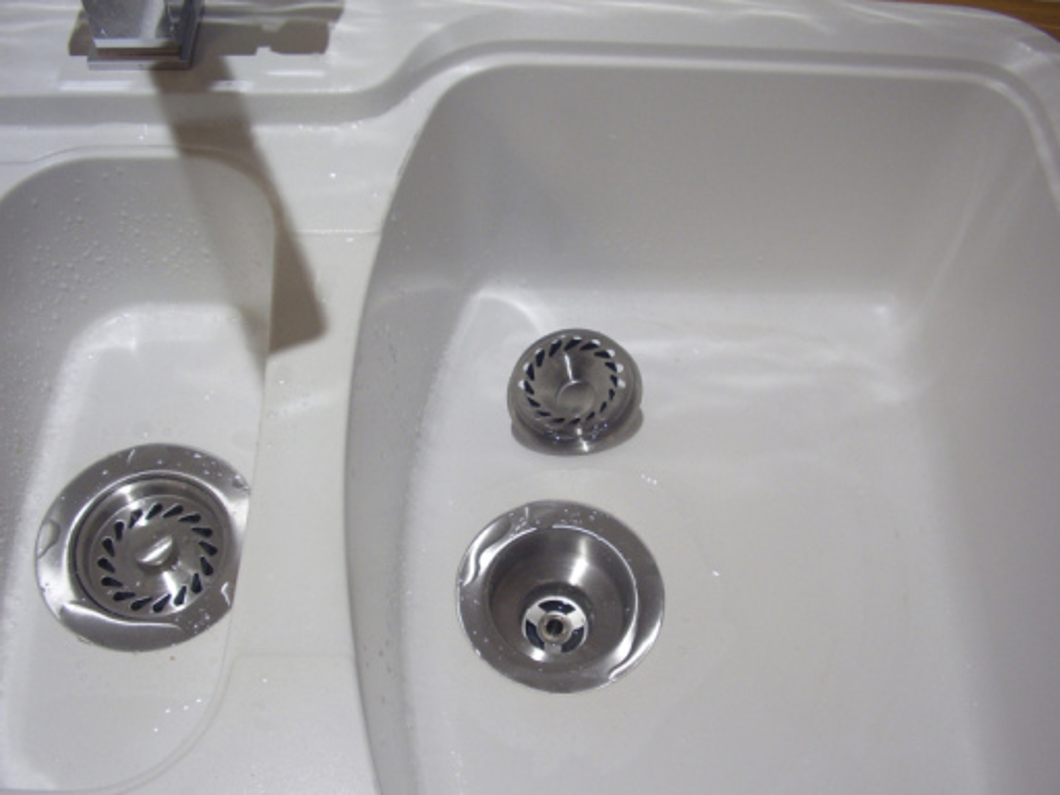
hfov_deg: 60.0
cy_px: 398
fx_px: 919
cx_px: 530
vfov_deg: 46.8
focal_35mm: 30
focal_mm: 5.8
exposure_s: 1/30
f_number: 2.9
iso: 100
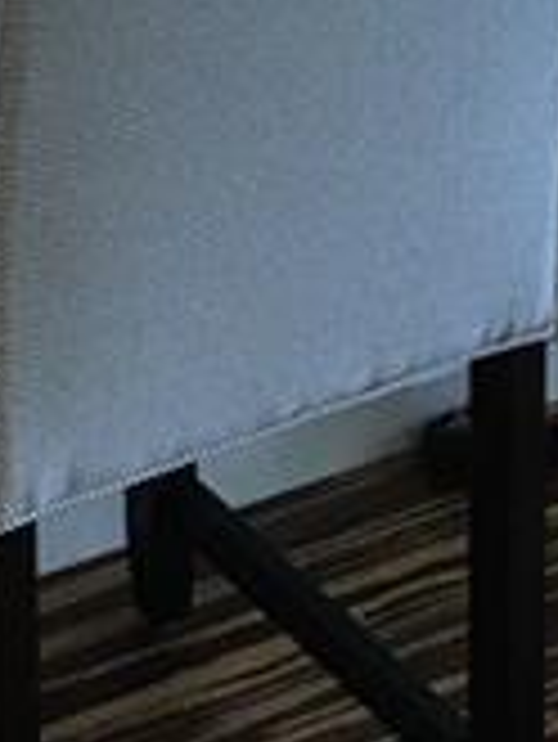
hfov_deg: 11.0
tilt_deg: -6.8
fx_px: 2898
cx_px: 112
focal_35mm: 135
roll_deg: +2.1
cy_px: -796
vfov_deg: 12.6
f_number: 2.2
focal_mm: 4.15
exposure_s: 1/30
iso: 40
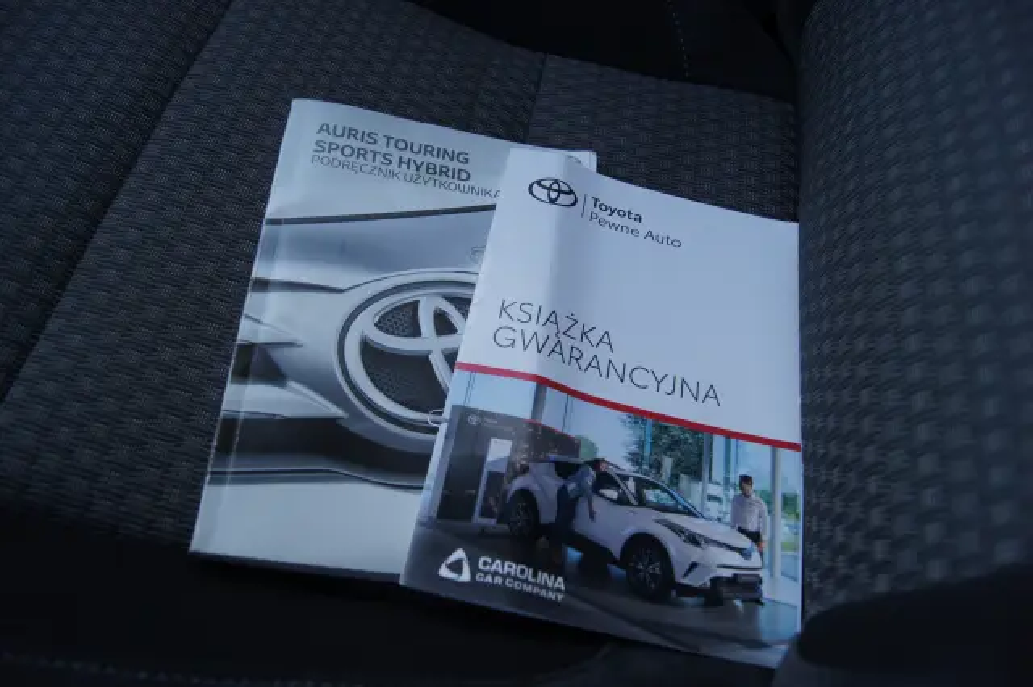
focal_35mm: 27
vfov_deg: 47.9
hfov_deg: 67.4
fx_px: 774
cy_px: 344
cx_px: 516
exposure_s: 1/50
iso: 100
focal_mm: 18
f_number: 5
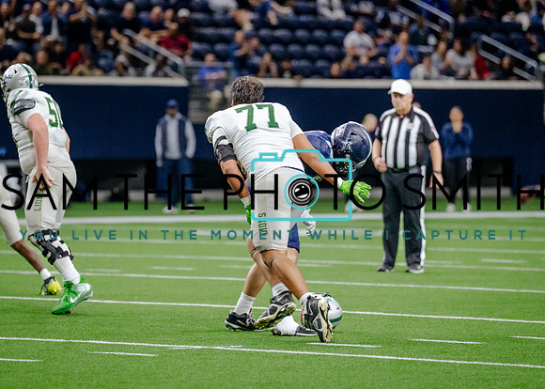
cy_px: 140
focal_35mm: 316
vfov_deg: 4.6
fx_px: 4885
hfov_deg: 6.4
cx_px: 216
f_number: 2.8
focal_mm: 200
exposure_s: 1/1250
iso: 3200
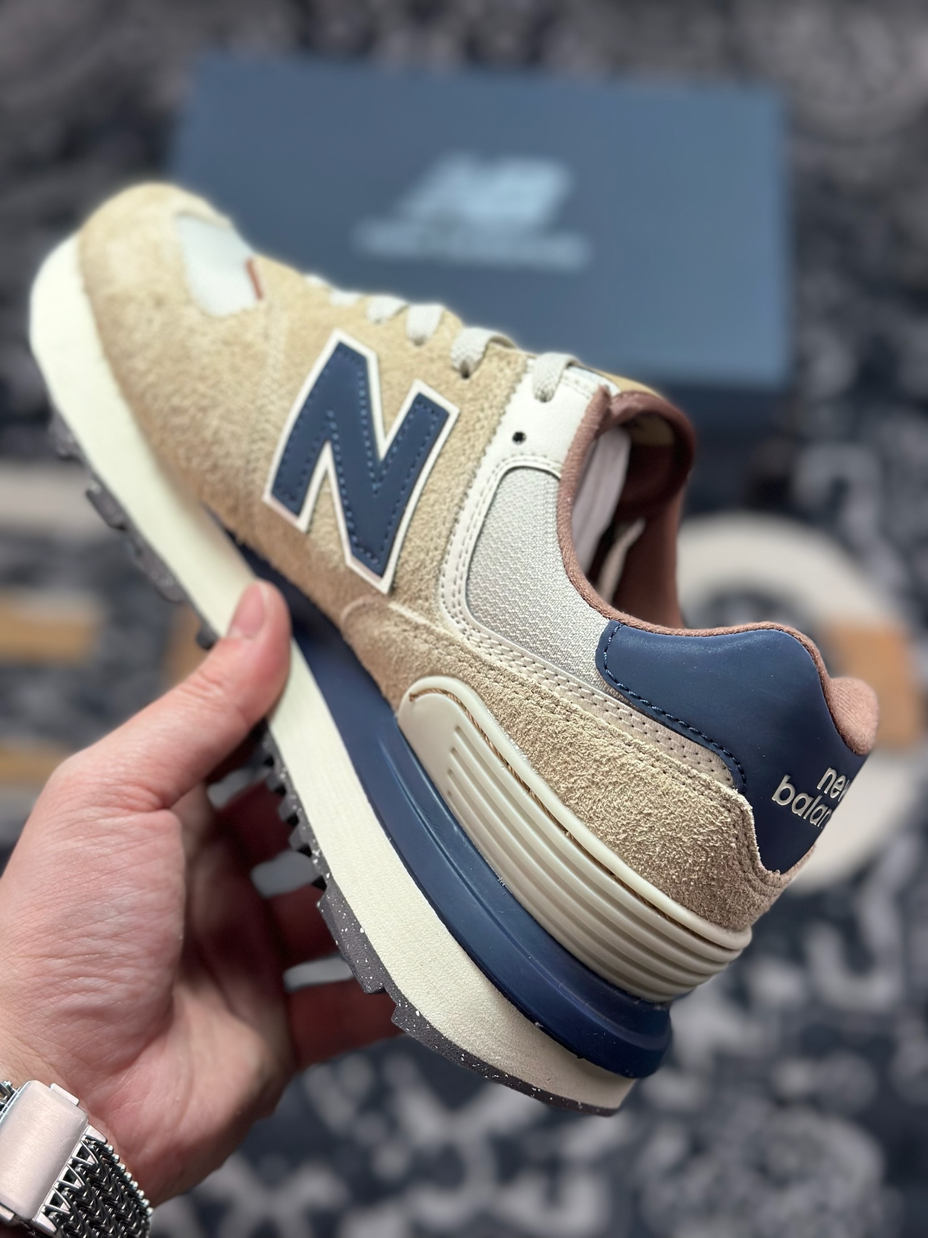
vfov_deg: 39.7
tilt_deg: -59.7
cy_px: 619
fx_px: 1716
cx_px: 464
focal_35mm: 48
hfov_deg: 30.3
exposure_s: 1/903
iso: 80
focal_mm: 6.86
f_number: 1.78
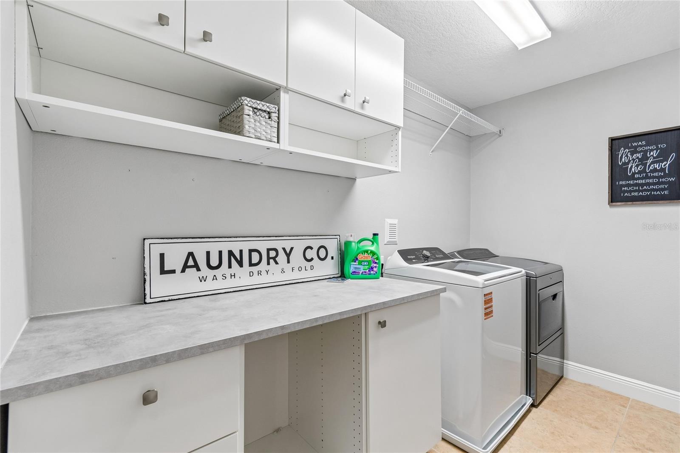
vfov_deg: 77.3
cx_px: 340
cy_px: 226
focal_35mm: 15
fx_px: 283
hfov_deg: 100.4
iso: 100
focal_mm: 10
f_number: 7.1
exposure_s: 1/3.33
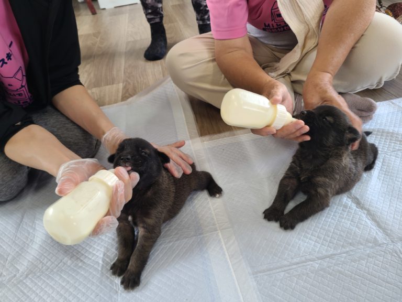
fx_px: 302
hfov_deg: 67.3
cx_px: 201
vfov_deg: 53.1
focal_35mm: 26
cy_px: 151
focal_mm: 5.4
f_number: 1.8
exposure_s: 1/50
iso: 40
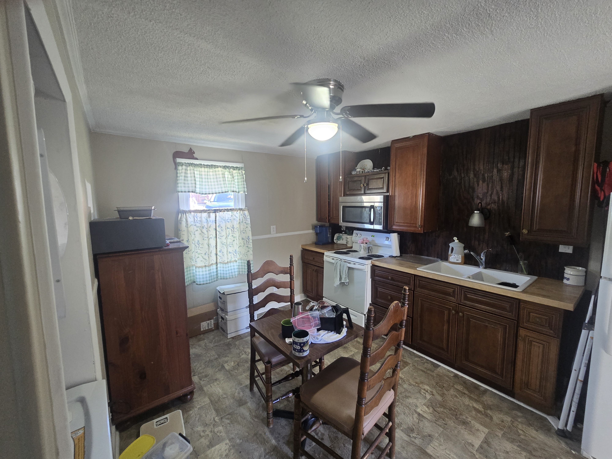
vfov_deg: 89.9
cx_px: 306
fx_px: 230
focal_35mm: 13
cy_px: 230
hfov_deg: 106.2
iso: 320
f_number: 2.2
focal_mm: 2.2
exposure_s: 1/60
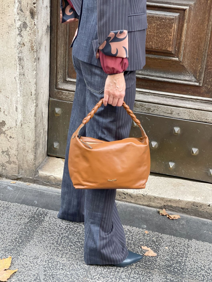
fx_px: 523
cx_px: 106
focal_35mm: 64
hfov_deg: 22.9
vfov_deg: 30.3
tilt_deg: -24.5
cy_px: 141
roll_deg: -4.0
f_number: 2.2
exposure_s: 1/121
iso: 200
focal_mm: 7.5
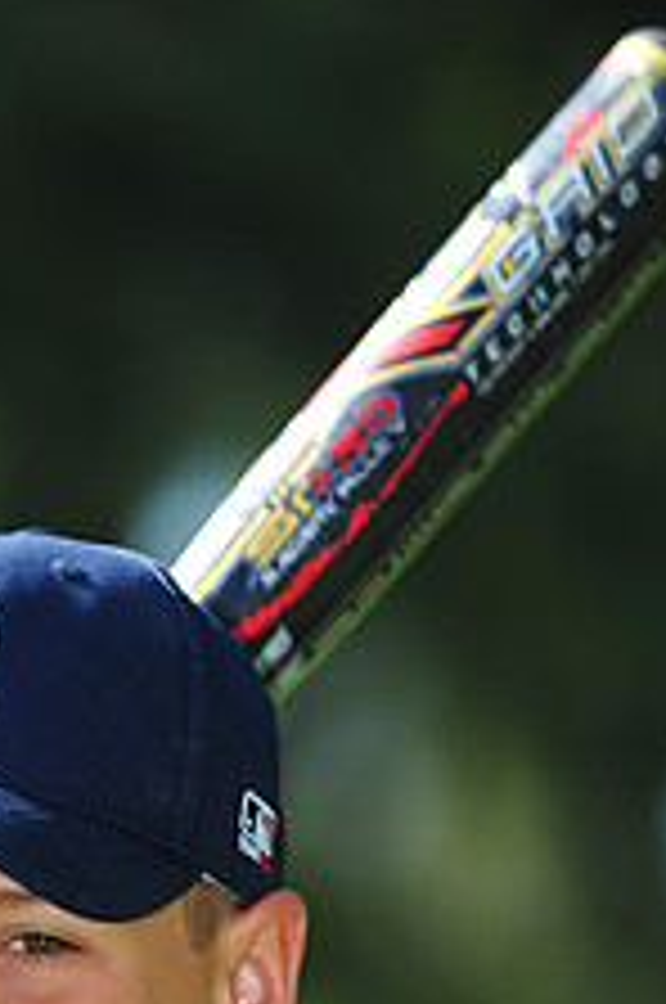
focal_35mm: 521
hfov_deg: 2.6
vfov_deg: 4.0
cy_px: 1130
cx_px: -166
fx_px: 14502
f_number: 4.5
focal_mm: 200
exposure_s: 1/640
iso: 200
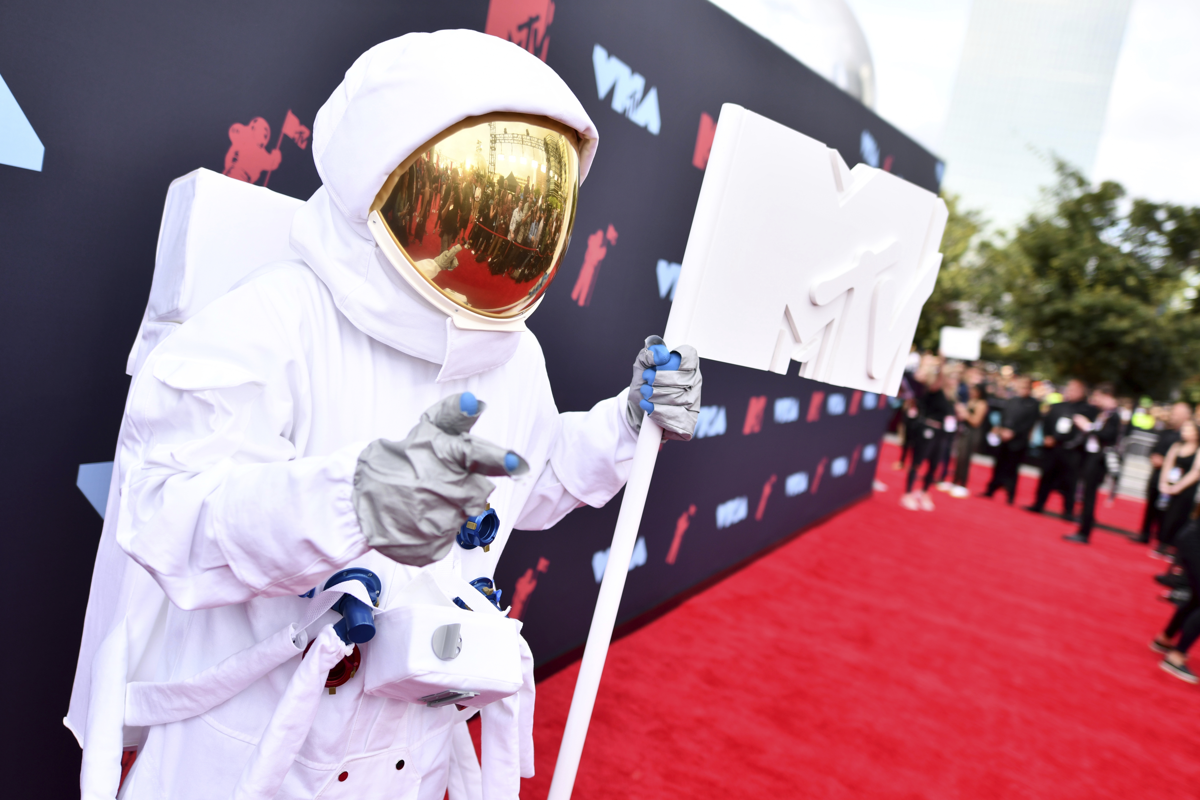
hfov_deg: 61.9
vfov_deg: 43.6
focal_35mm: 30
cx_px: 600
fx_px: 1000
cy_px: 400
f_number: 1.8
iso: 100
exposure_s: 1/800
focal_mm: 20
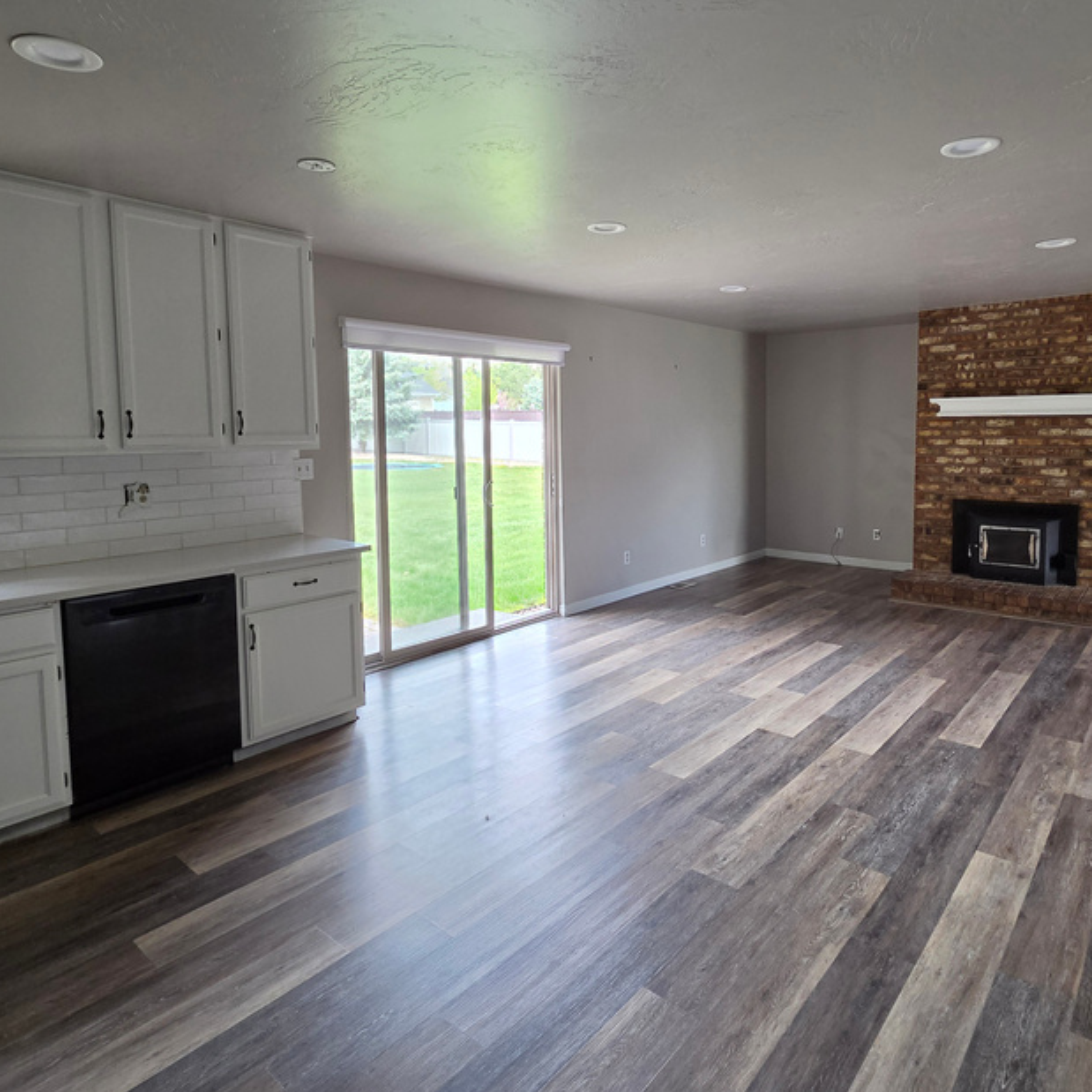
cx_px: 614
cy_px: 494
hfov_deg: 77.3
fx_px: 678
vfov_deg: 77.5
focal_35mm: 19
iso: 200
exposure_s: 1/120
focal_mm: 2.2
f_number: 2.2
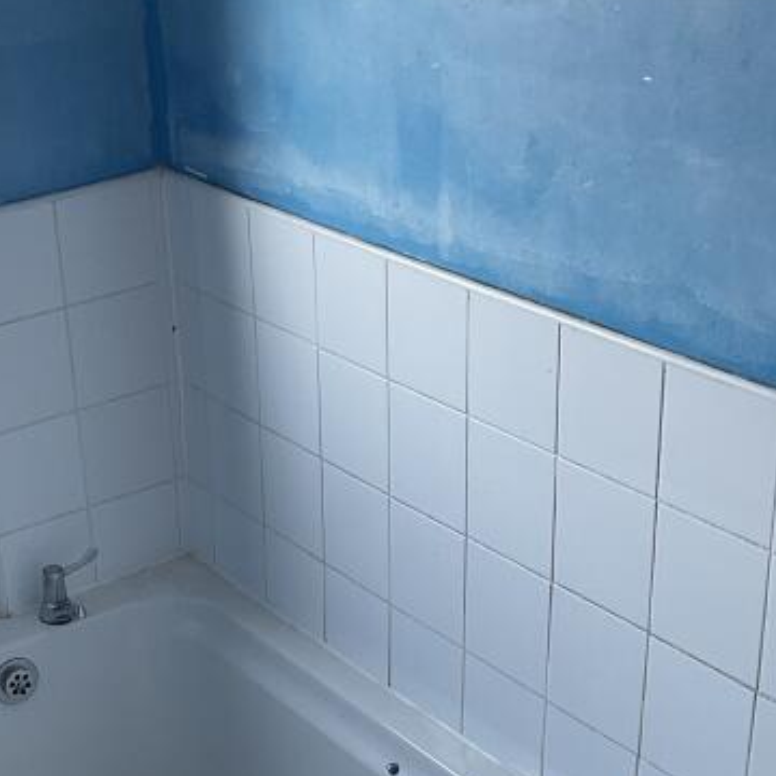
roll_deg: +5.7
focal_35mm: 73
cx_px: 155
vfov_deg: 23.1
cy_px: 701
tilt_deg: -30.5
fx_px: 1851
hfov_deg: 23.3
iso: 40
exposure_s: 1/60
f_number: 1.8
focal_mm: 3
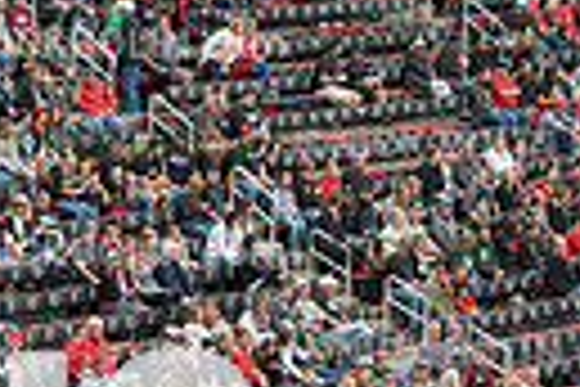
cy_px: 565
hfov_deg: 9.1
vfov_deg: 6.0
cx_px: -63
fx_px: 3625
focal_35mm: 225
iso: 250
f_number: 3.5
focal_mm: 50
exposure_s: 1/400
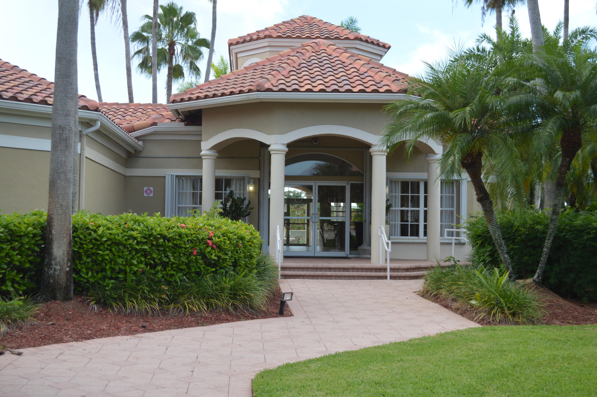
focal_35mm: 48
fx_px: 795
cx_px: 298
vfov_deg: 28.0
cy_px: 198
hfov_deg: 41.1
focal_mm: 32
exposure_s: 1/125
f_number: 5.6
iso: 110
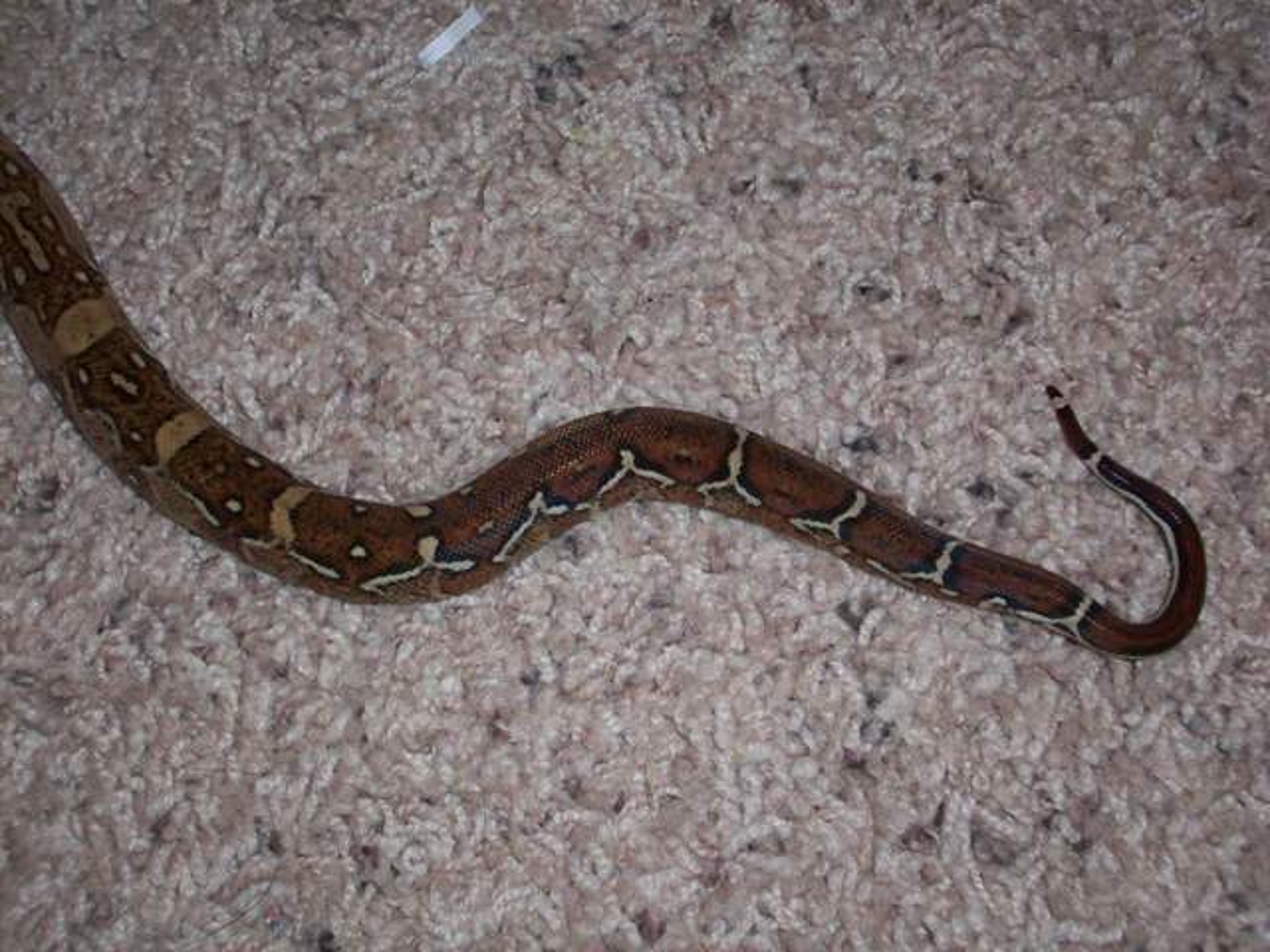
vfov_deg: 27.0
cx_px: 635
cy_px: 476
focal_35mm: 54
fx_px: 1981
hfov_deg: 35.5
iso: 160
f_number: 3.4
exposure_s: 1/80.7
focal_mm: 9
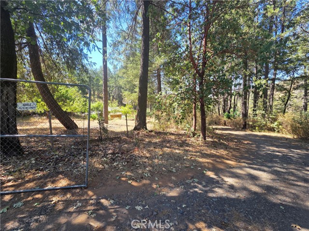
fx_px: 116
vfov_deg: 89.9
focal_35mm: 13
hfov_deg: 106.2
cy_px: 116
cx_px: 154
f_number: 2.2
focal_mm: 2.2
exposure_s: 1/324
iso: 50
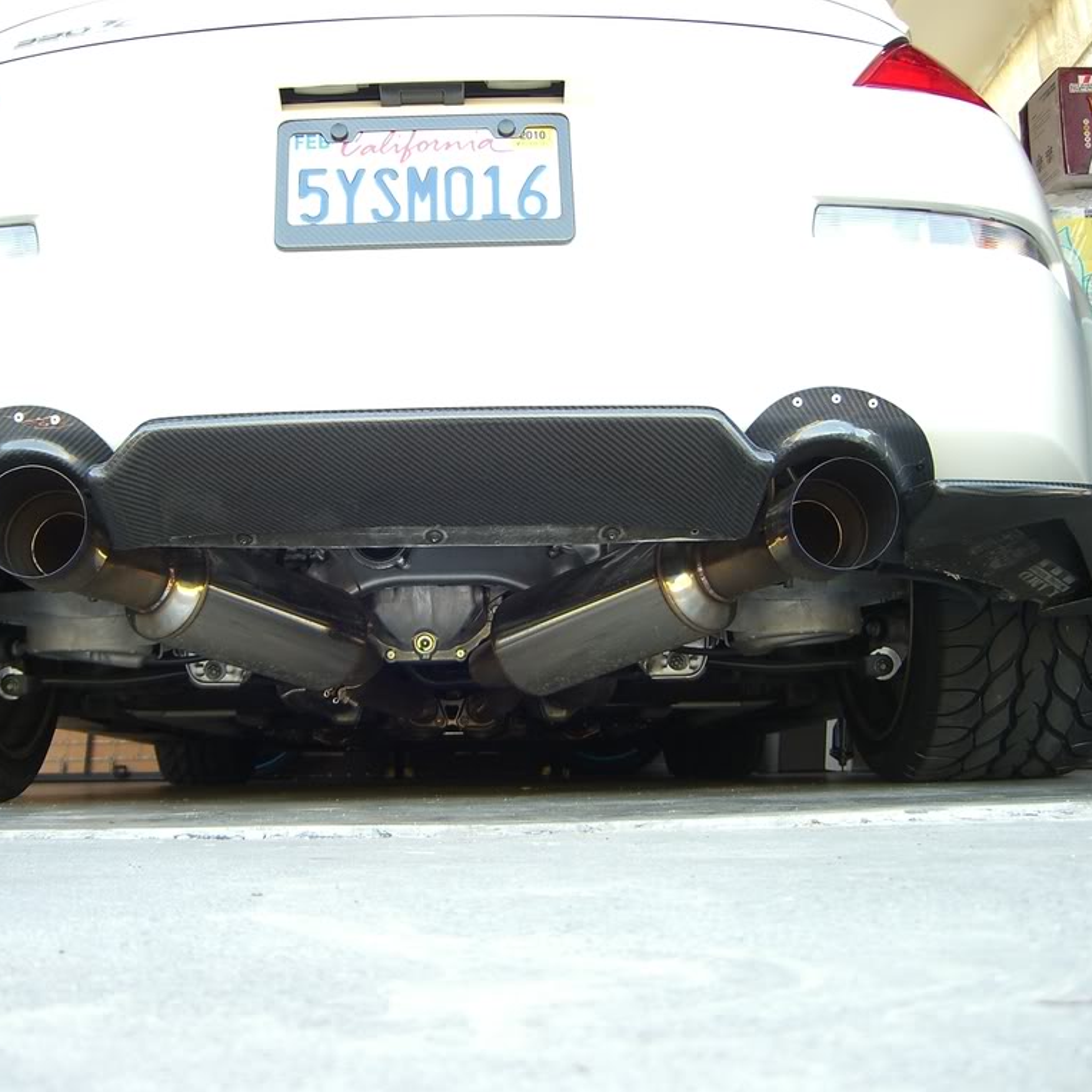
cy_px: 546
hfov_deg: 37.4
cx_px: 435
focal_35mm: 45
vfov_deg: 37.6
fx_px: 1606
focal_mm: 7.9
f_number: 2.8
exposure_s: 1/30
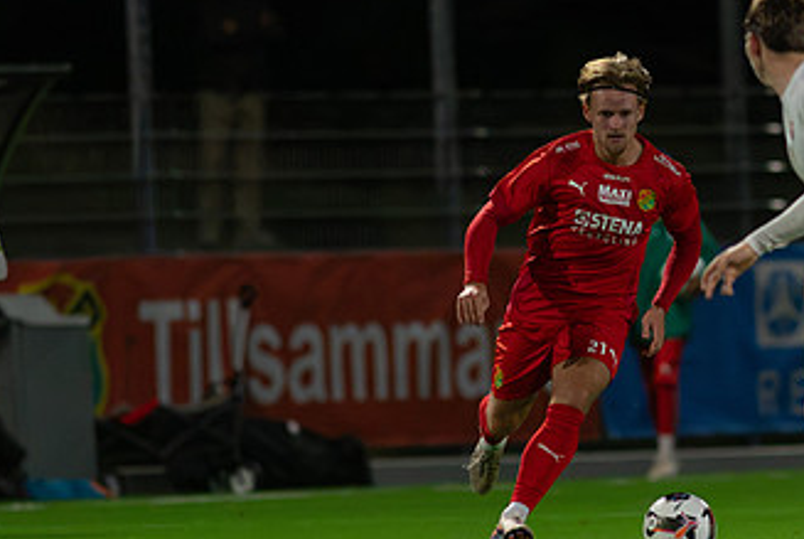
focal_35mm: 797
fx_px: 17823
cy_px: 289
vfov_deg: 1.7
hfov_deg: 2.6
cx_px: 602
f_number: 3.2
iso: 8000
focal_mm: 300
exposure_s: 1/1000
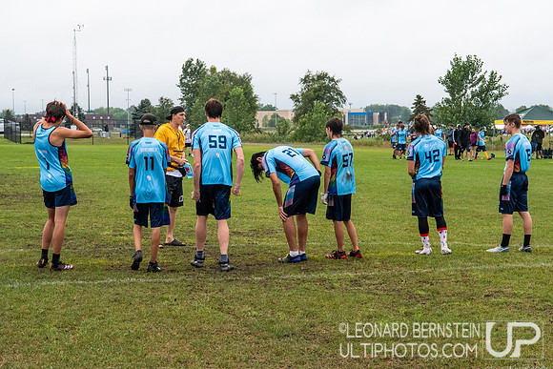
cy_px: 192
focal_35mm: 89
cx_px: 270
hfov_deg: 23.0
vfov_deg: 15.4
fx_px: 1362
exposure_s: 1/1250
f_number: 10
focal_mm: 55
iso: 1600
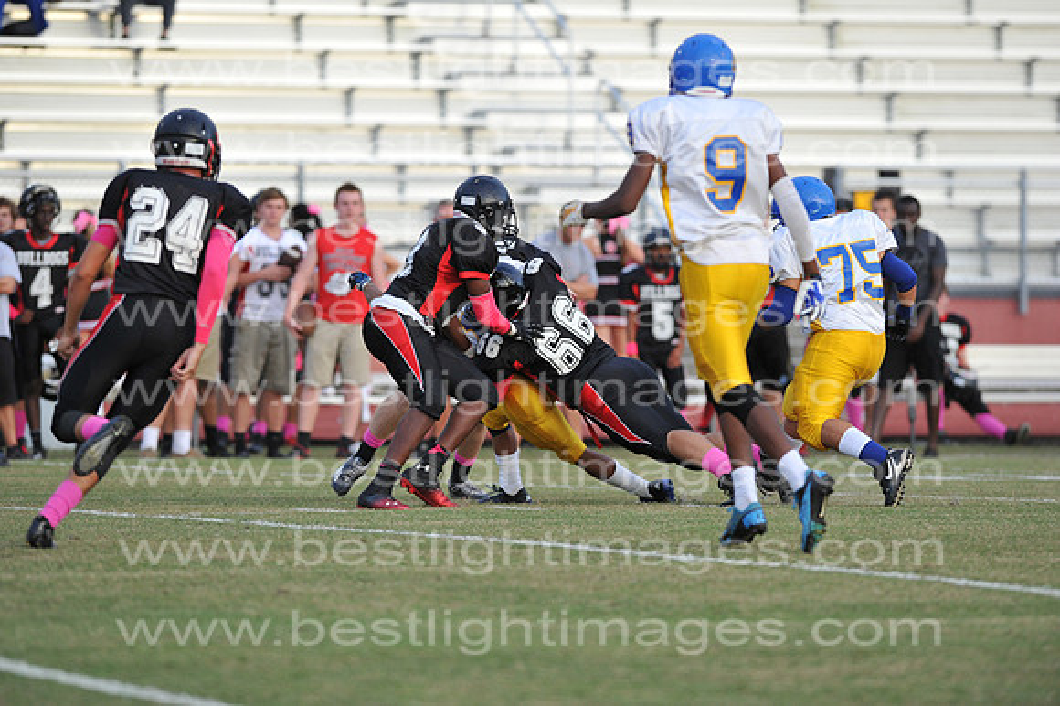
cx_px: 530
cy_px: 353
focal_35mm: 300
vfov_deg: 4.6
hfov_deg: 6.9
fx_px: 8828
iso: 1000
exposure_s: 1/1600
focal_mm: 300
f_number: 4
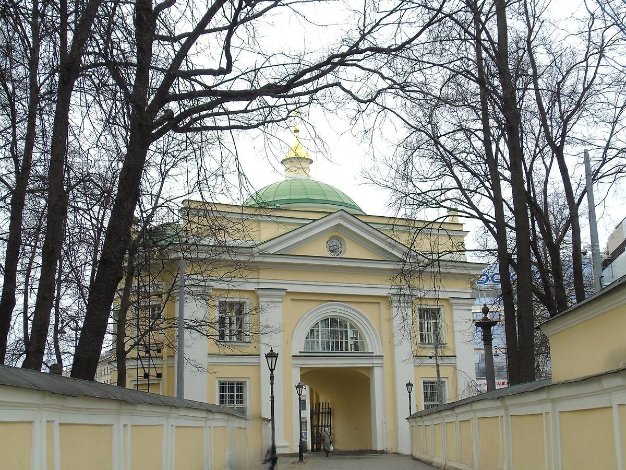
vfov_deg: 31.5
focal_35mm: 46
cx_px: 313
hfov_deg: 41.2
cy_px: 235
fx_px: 832
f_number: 4.1
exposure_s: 1/200
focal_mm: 8.2
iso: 80
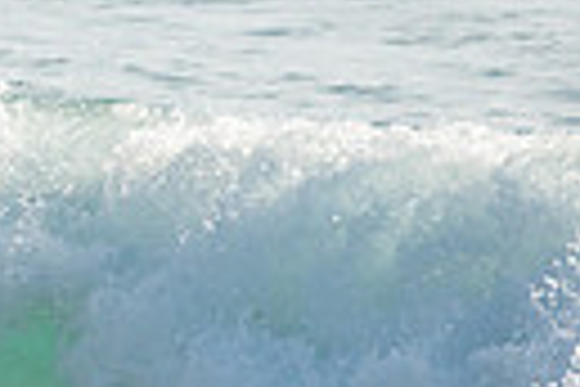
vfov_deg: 0.6
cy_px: 151
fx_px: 36086
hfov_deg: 0.9
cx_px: -719
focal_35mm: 2240
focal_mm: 500
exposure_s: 1/2000
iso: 180
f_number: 5.6
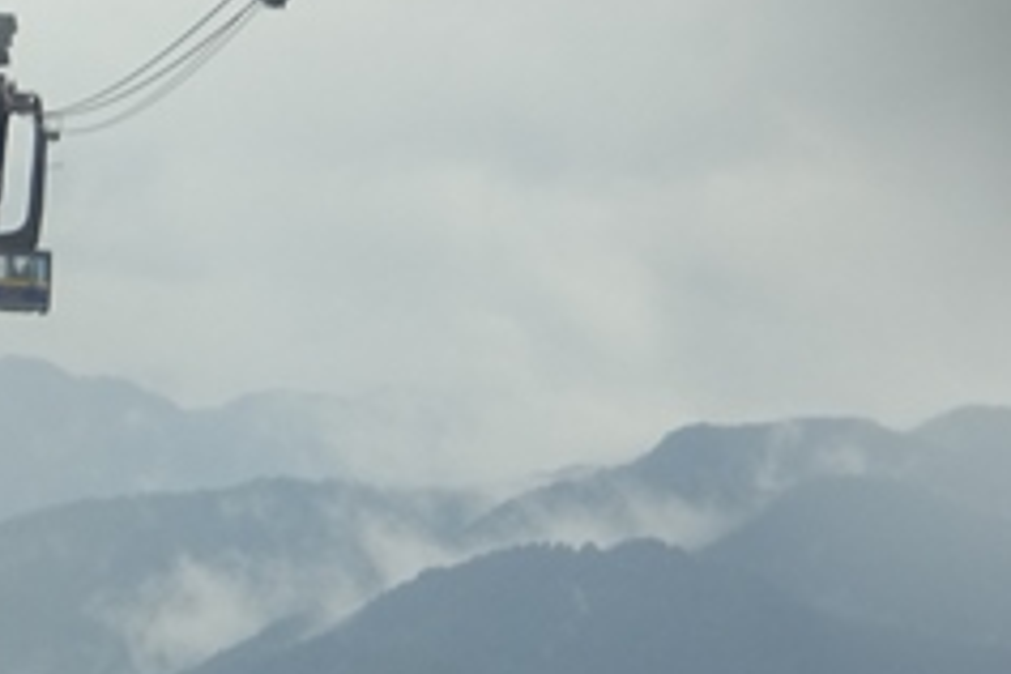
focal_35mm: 354
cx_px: -371
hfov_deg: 5.8
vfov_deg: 3.9
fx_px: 9941
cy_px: 527
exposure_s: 1/125
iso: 80
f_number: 5.6
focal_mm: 19.68
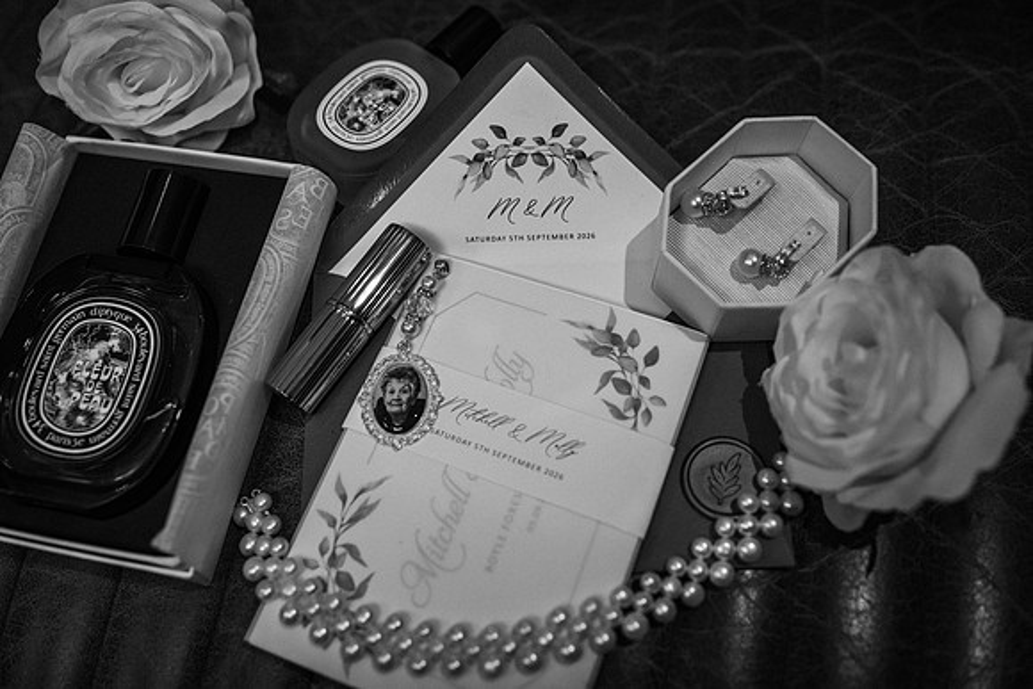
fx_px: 1004
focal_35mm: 35
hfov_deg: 54.4
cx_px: 516
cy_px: 344
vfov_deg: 37.9
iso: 125
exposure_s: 1/250
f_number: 2.8
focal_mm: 35
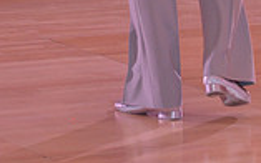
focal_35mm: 377
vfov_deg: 3.4
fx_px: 2681
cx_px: 132
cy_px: -279
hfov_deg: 5.6
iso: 1600
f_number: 5
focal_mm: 100
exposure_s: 1/250
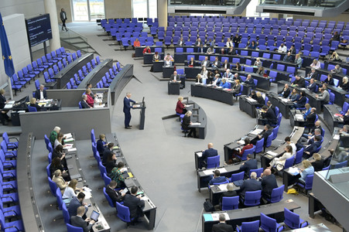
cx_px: 174
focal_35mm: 44
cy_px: 116
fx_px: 426
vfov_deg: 30.5
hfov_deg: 44.5
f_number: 5.6
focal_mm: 44
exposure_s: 1/500
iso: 10000
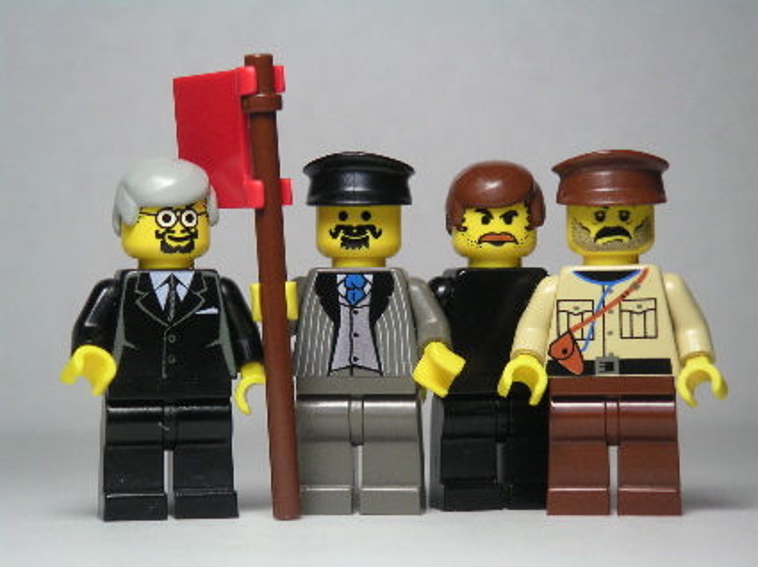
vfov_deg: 13.3
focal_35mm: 111
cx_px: 379
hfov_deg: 17.7
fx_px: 2429
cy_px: 284
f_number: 3.6
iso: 100
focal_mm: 17.1
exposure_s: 1/111
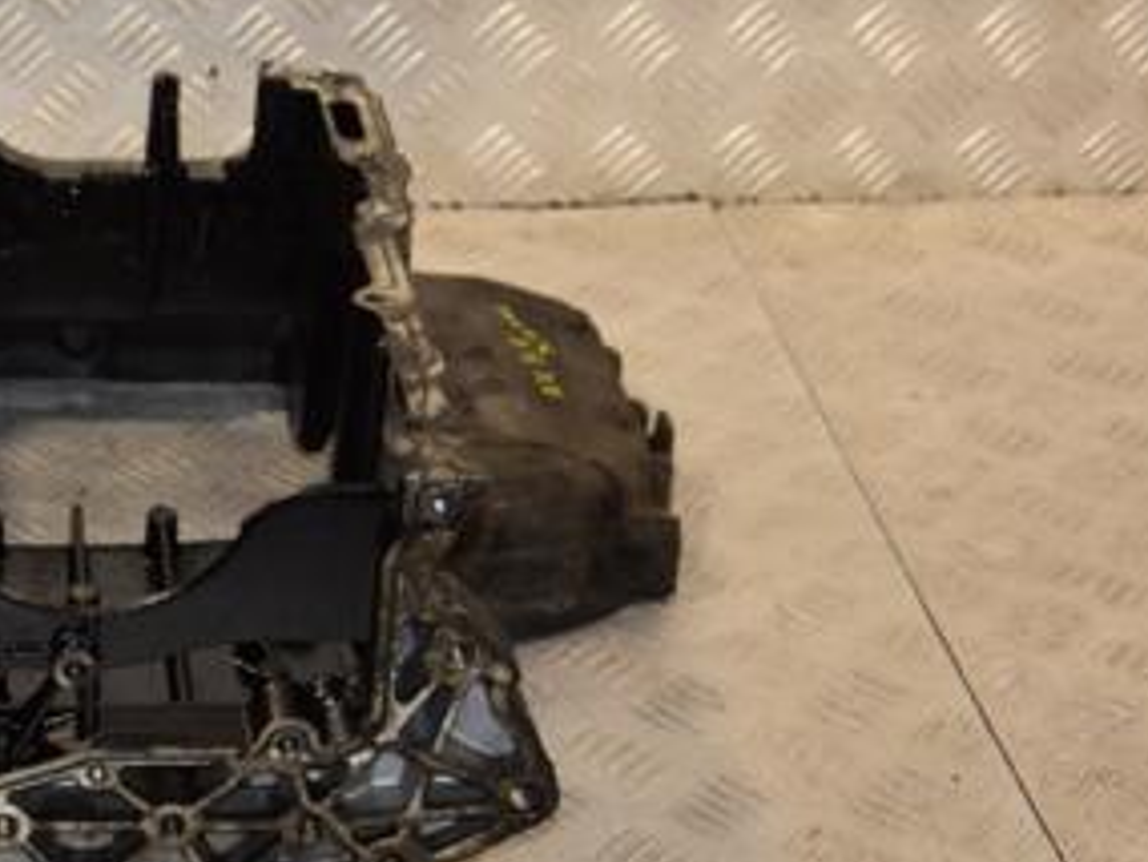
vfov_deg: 16.2
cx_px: 32
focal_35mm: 91
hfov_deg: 20.9
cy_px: 443
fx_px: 3019
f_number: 5
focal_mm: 30
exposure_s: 1/200
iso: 800
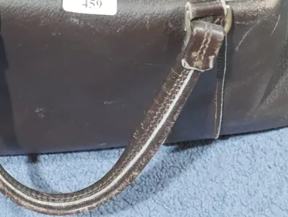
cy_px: -40
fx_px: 1266
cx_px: 1
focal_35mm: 152
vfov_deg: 9.7
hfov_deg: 12.8
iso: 2500
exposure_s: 1/60
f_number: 5.4
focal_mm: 30
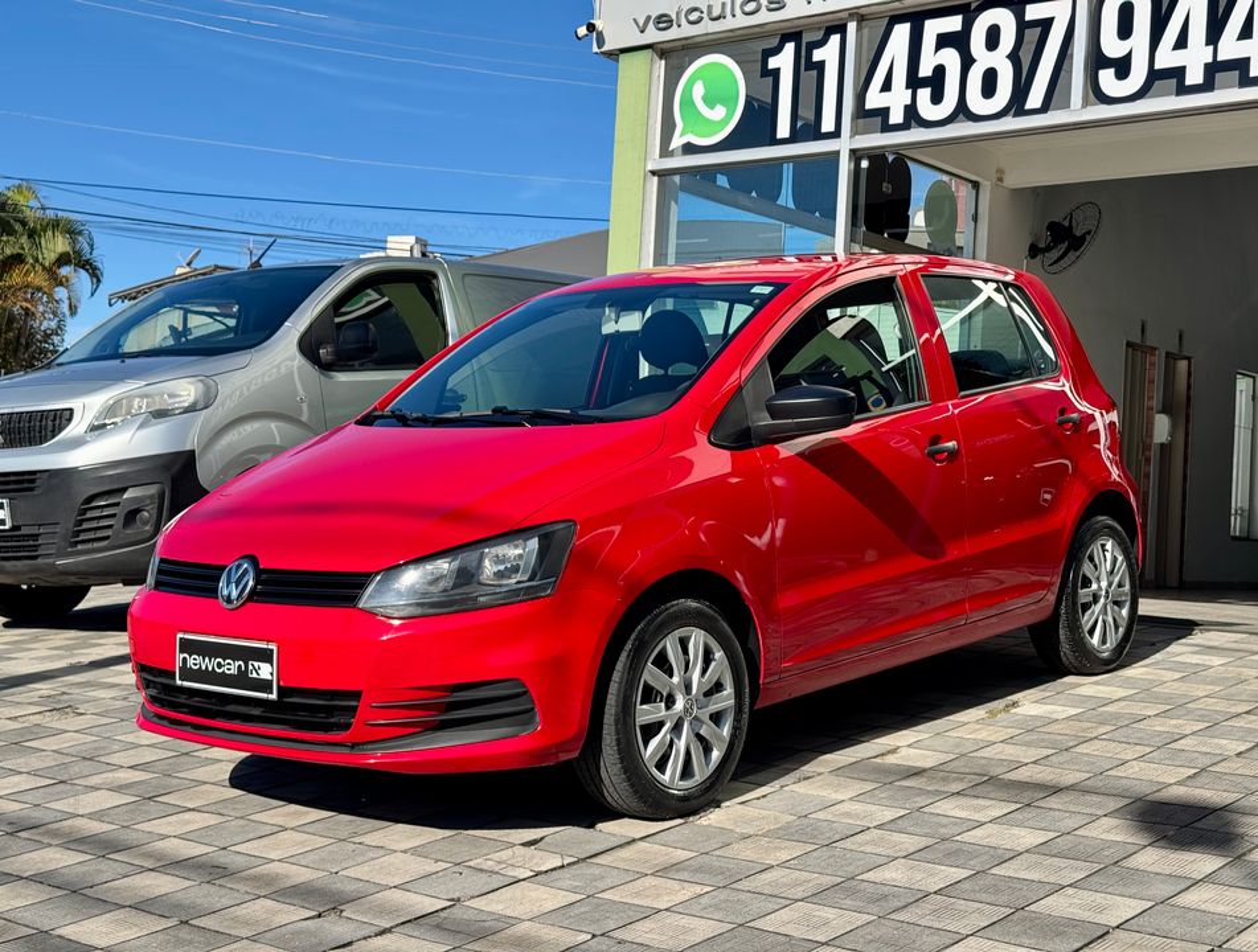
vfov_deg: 30.4
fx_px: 1750
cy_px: 476
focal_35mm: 48
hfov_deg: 39.5
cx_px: 629
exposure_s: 1/1818
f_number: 1.78
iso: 64
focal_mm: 6.76
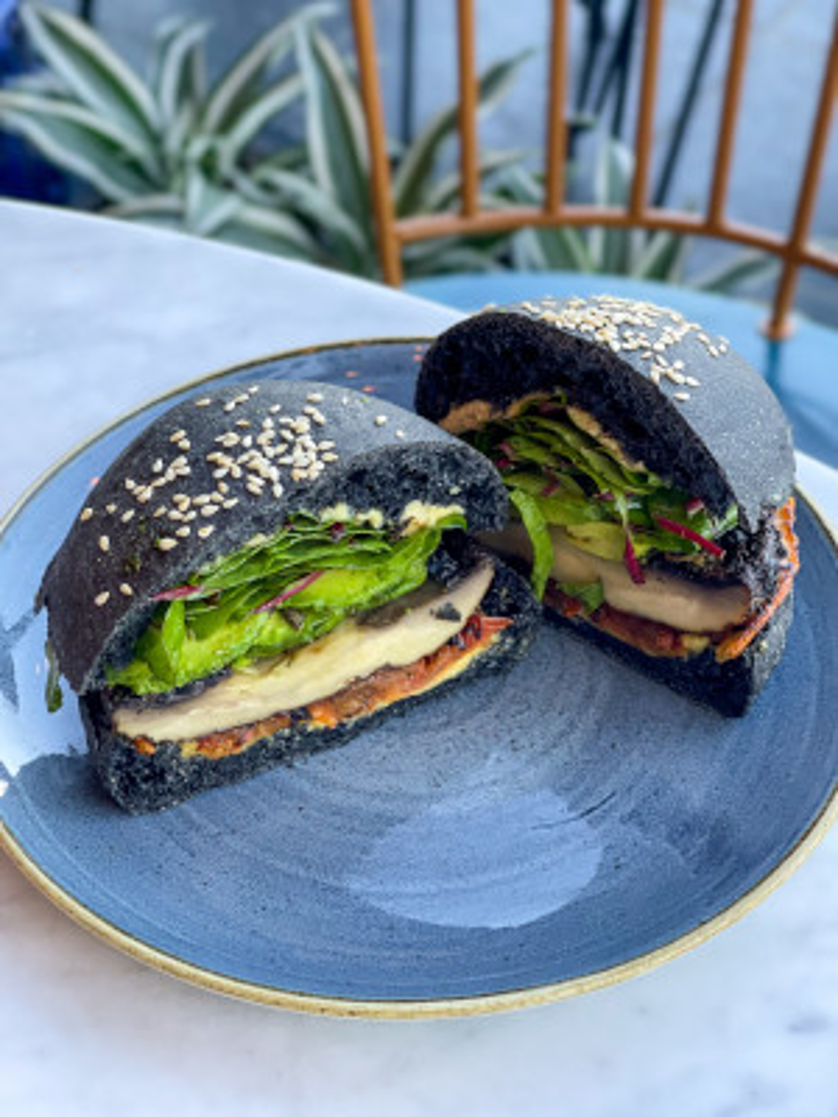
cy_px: 558
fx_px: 2066
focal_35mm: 64
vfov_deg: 30.3
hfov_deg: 22.9
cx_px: 419
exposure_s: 1/50
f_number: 2.2
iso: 125
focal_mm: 7.5
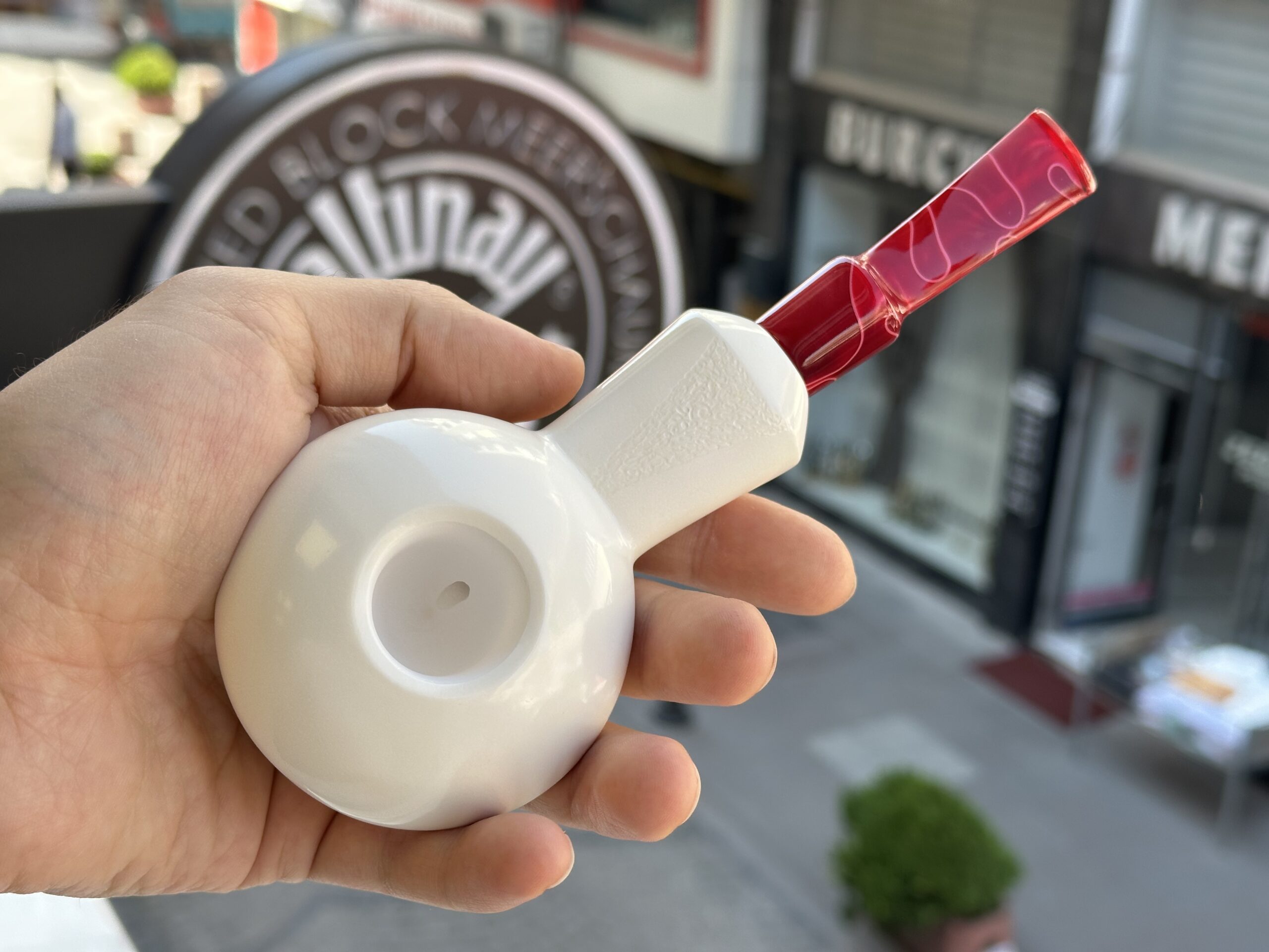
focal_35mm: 48
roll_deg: -3.7
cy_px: 476
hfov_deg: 39.7
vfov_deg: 30.3
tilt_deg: -19.8
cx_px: 634
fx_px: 1760
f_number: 1.78
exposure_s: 1/558
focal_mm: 6.86
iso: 64
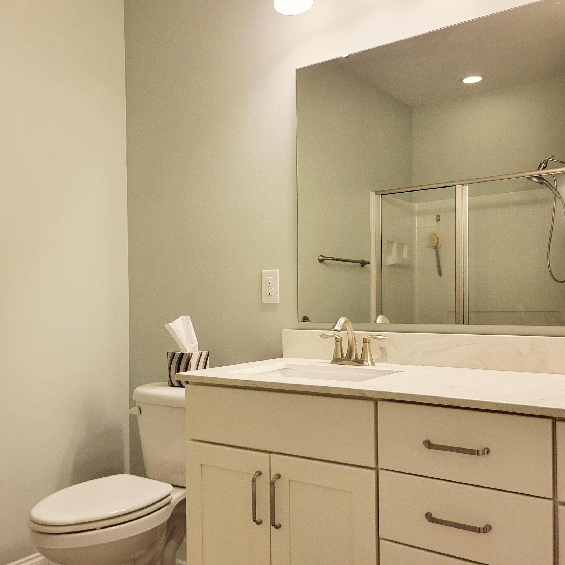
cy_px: 300
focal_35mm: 33
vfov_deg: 49.7
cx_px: 273
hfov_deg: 49.7
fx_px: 609
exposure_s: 1/120
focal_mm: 5.4
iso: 160
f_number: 1.8
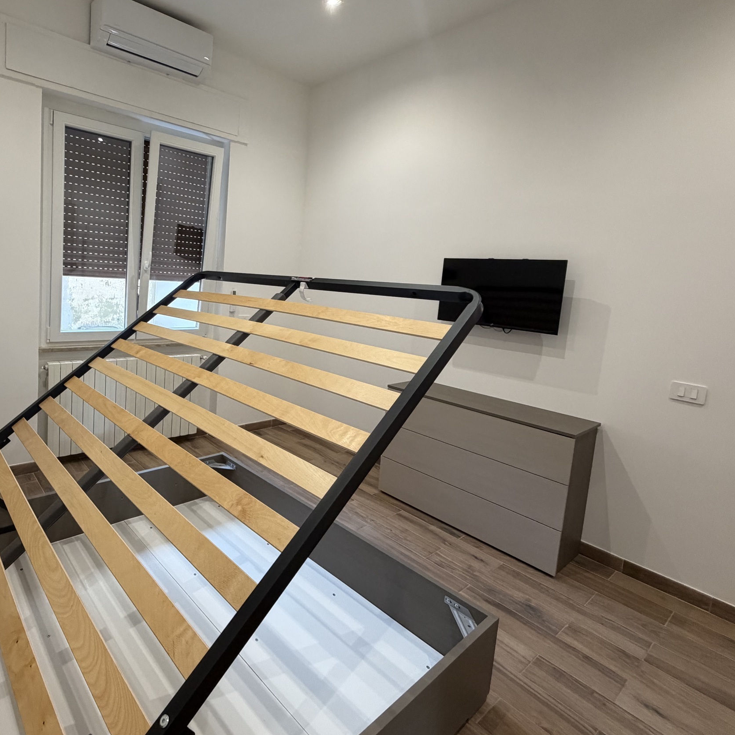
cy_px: 322
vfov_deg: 77.3
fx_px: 456
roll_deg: -3.2
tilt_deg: -6.7
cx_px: 246
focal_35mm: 19
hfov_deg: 75.3
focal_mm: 2.22
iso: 320
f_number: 2.2
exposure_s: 1/100
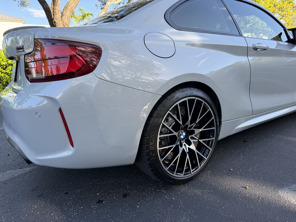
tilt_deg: -13.0
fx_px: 205
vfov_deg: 56.8
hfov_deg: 71.6
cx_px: 148
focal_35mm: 24
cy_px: 111
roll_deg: +2.9
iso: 80
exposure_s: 1/473
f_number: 1.78
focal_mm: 6.76
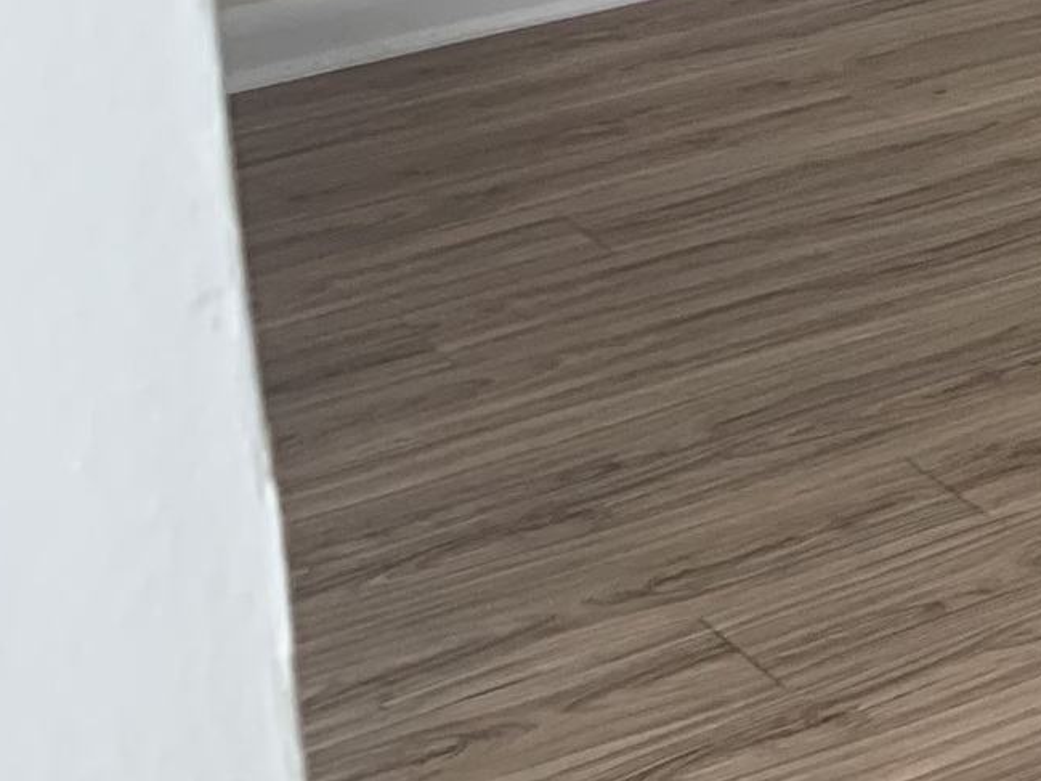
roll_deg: +0.0
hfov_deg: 12.7
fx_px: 3700
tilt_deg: -12.1
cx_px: 2420
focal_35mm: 123
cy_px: -577
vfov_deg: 11.3
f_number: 1.8
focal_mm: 4.25
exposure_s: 1/121
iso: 50
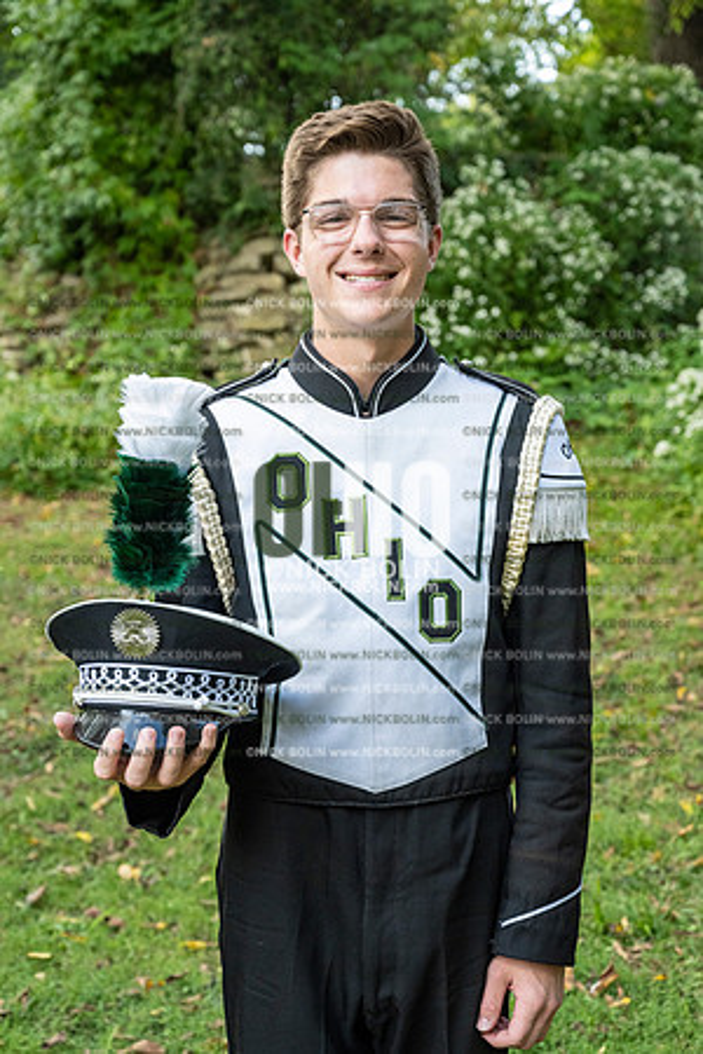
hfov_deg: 22.3
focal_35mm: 61
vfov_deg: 32.9
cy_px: 527
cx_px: 352
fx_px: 1787
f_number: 5.6
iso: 1000
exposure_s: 1/640
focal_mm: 61
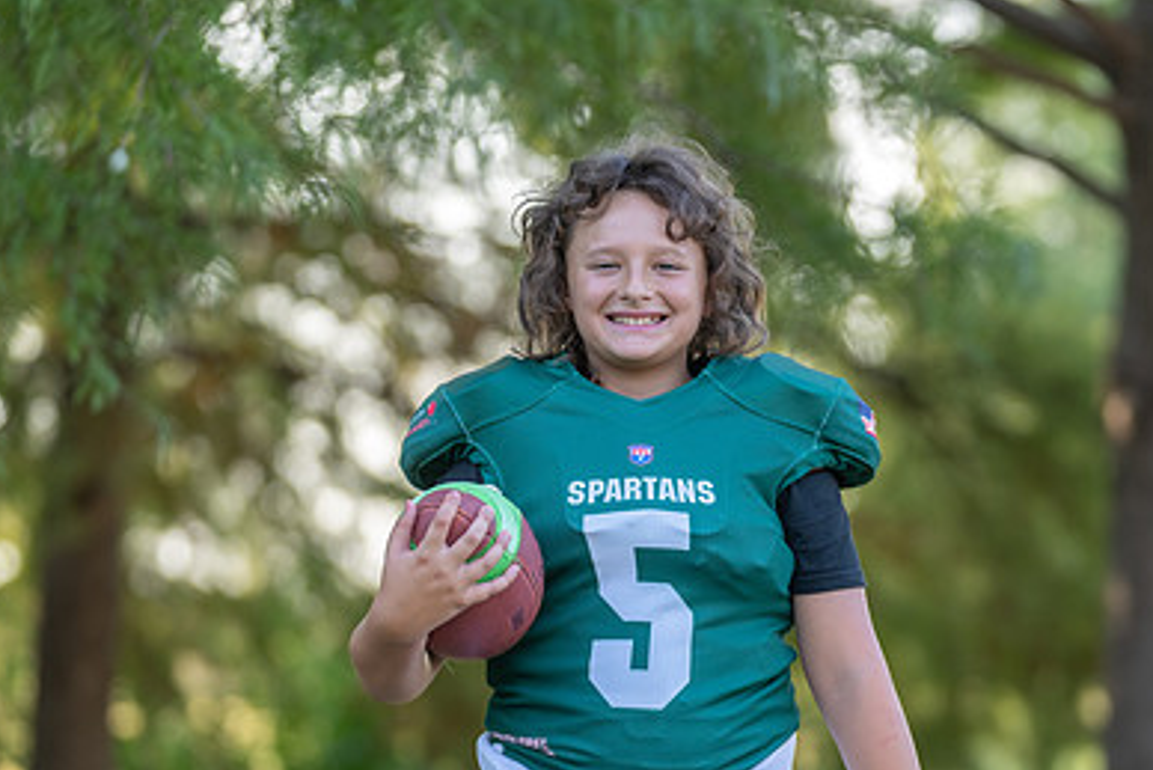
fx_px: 6408
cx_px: 690
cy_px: 542
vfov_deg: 6.9
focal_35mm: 200
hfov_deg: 10.3
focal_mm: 124
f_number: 2.8
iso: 160
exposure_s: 1/320
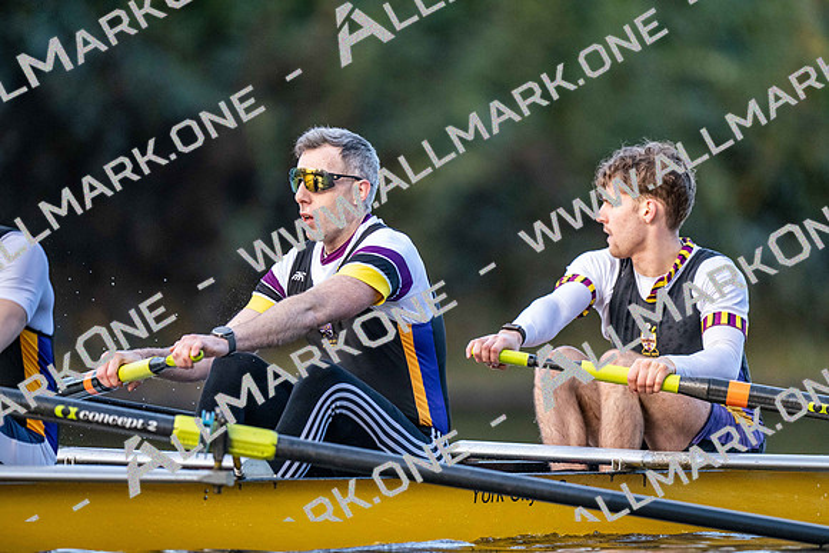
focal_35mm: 600
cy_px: 276
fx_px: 13819
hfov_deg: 3.4
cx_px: 414
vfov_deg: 2.3
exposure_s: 1/2500
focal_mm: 600
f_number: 4
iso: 4000
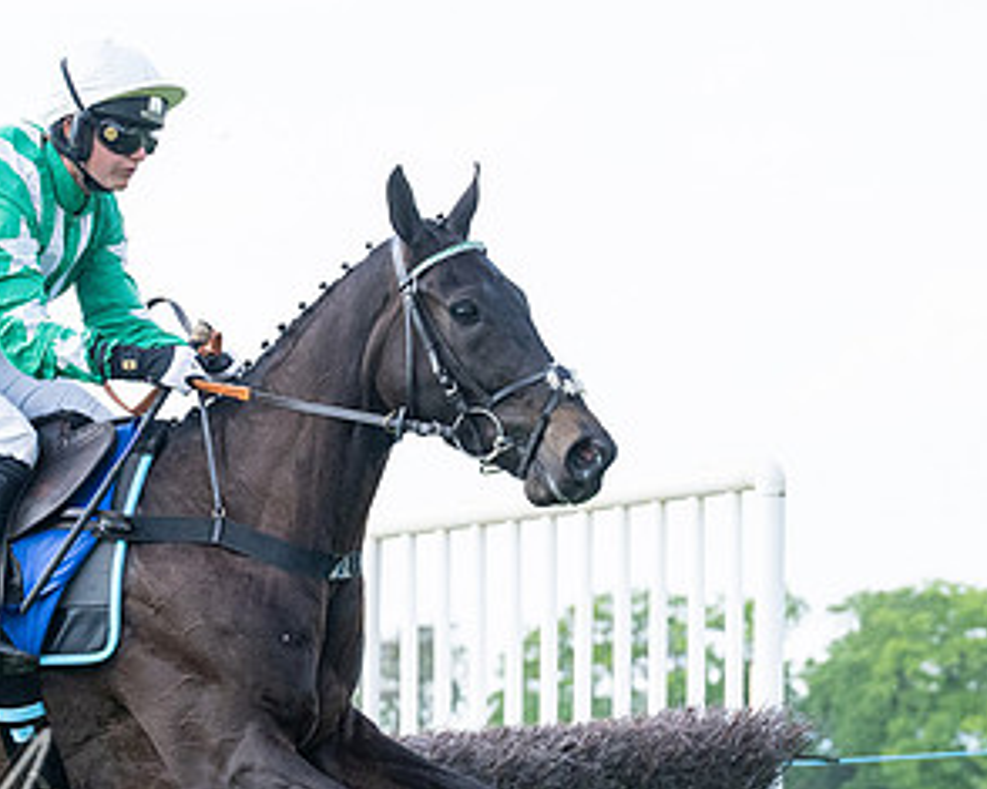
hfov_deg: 9.0
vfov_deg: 7.2
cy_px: 512
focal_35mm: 214
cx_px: 23
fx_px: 6249
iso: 1000
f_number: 4
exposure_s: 1/3200
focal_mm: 70
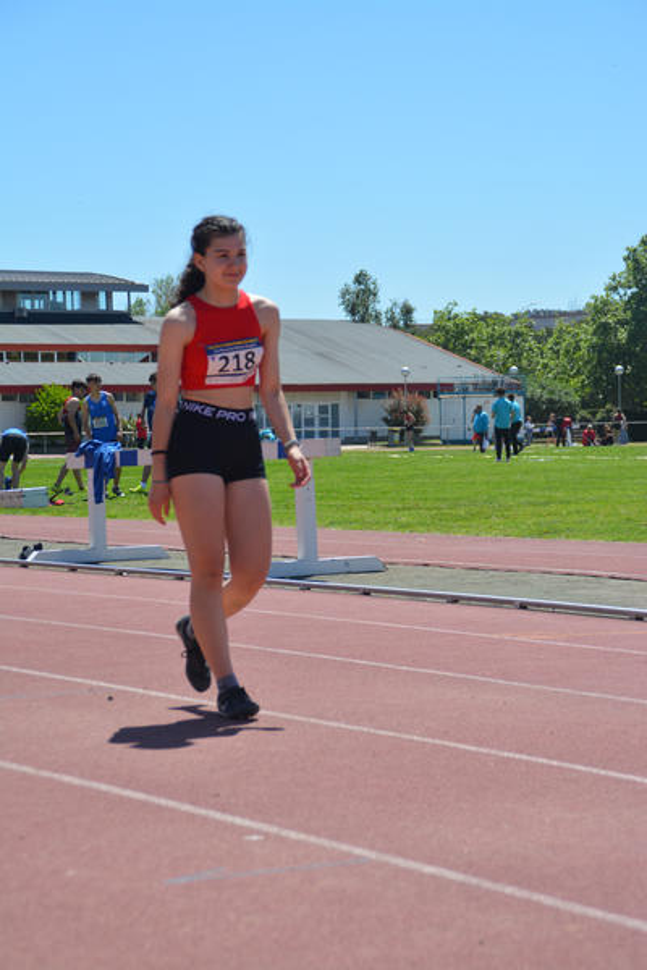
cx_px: 324
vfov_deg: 20.6
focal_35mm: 99
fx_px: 2669
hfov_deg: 13.8
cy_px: 485
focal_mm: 66
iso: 400
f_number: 7.1
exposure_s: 1/1600
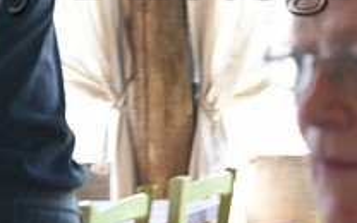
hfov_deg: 14.1
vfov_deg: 8.8
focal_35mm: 148
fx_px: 1440
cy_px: -25
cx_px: 72
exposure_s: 1/125
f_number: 9
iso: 3200
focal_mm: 52
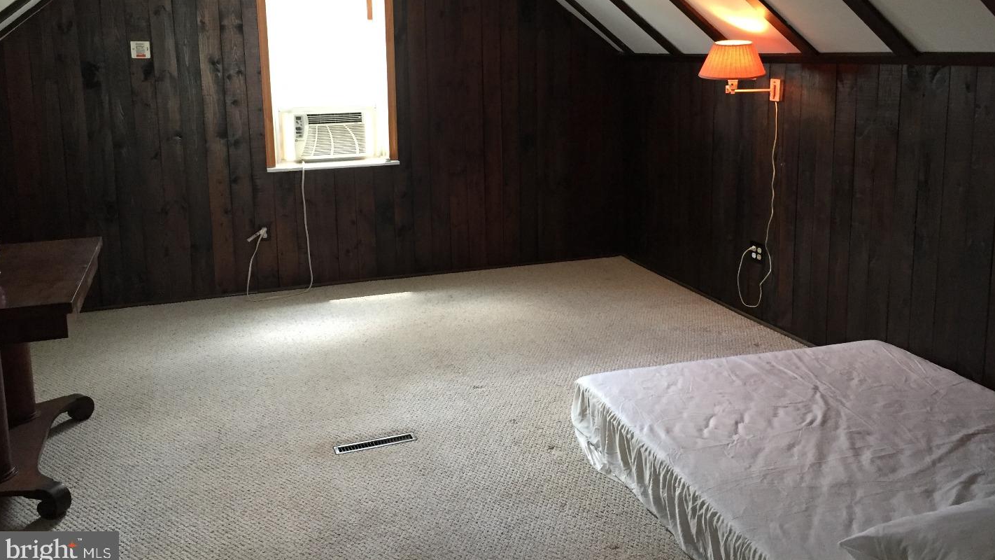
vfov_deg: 36.4
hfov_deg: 61.0
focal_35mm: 32
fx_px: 844
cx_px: 500
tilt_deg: -9.9
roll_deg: -0.4
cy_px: 193
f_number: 2.2
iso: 160
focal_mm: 4.15
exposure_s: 1/30
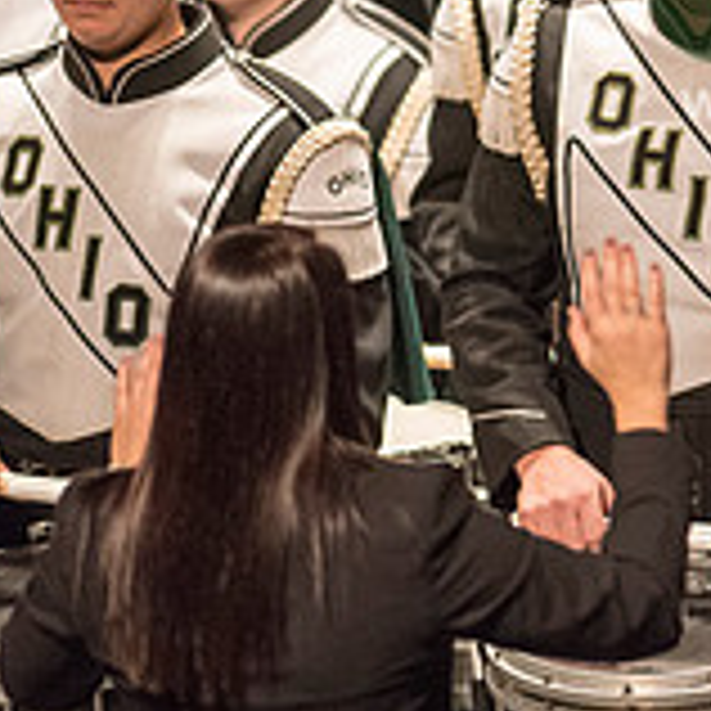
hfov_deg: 1.9
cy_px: -56
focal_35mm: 938
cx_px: 990
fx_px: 21797
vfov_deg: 1.9
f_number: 2.8
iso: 4000
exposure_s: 1/500
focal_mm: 300
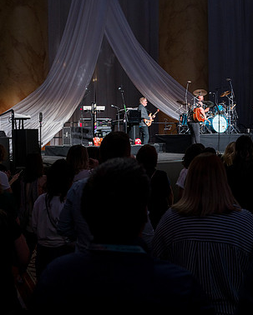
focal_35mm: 42
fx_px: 393
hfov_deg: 35.2
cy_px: 161
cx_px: 177
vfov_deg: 43.8
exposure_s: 1/100
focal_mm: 28
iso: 800
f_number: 4
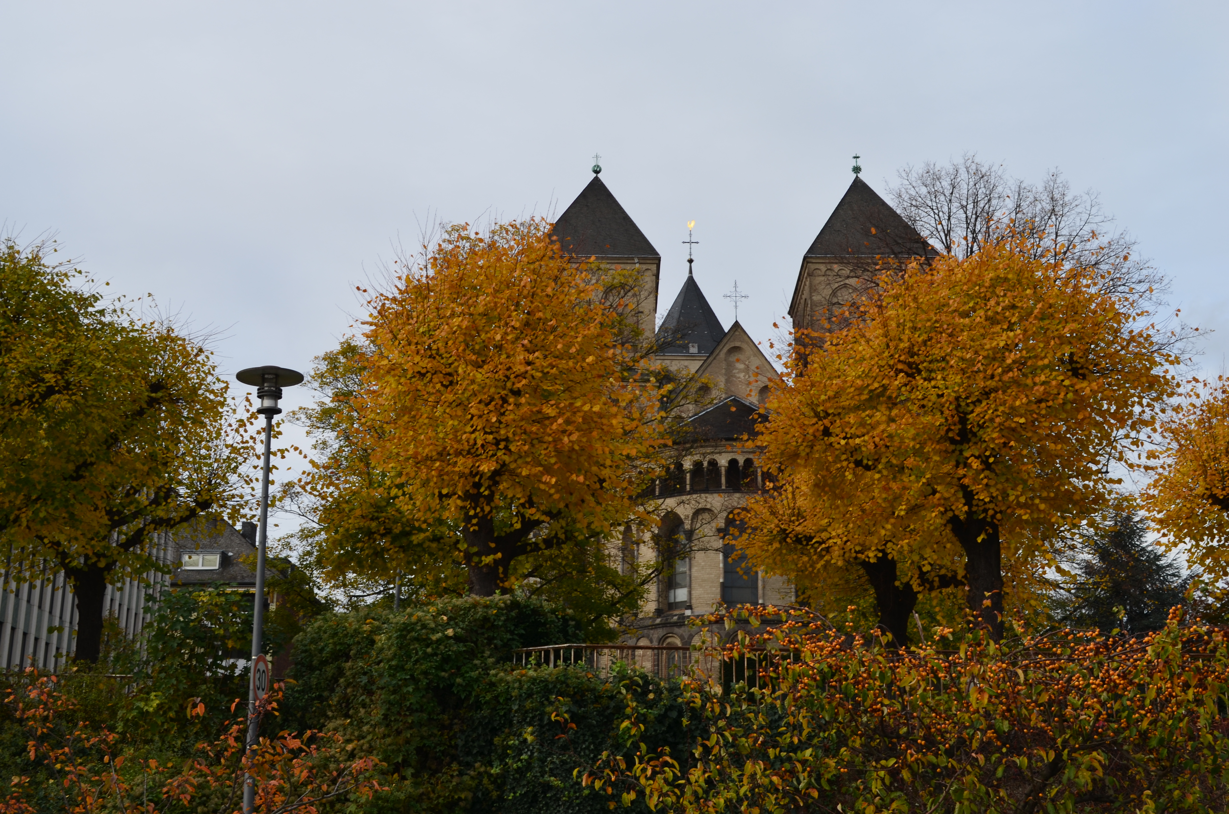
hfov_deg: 41.2
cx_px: 614
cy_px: 407
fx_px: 1635
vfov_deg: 28.0
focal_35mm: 48
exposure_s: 1/125
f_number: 11
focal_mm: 32
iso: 140
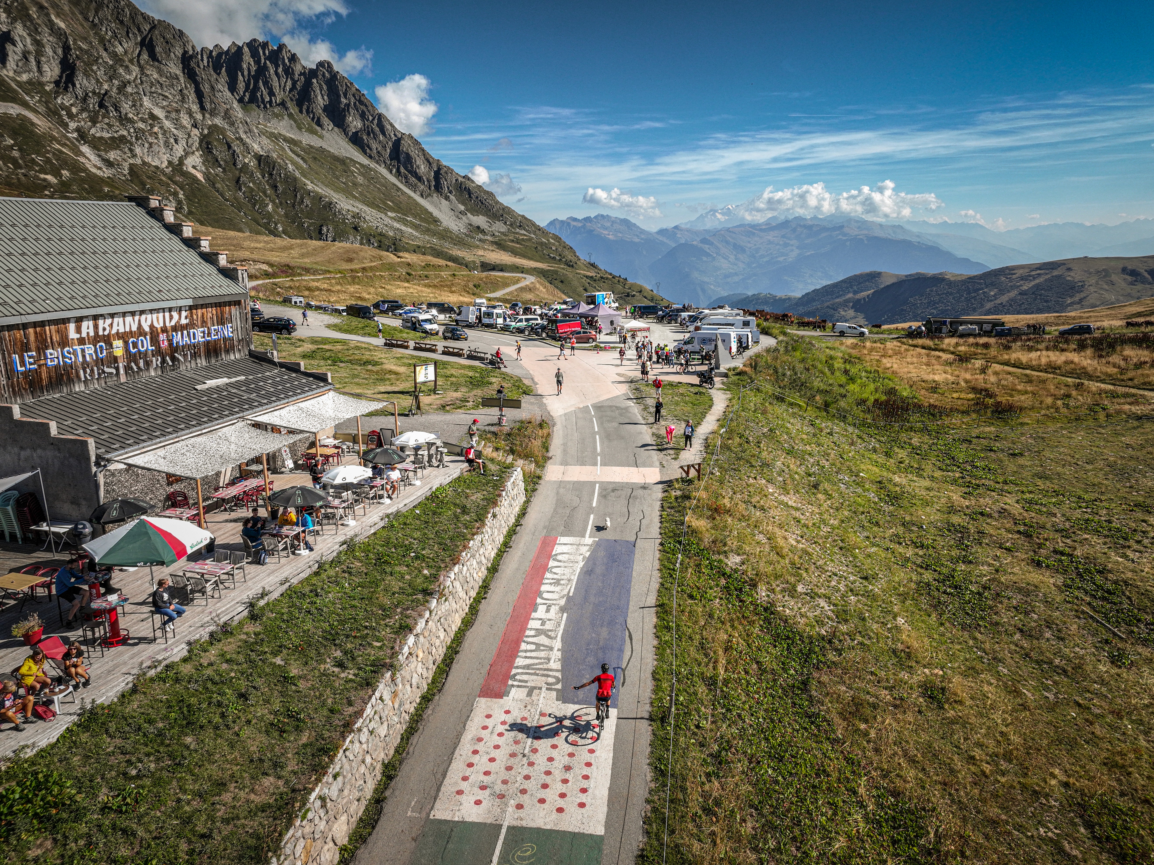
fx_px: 800
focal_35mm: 24
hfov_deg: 71.6
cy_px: 432
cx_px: 577
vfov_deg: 56.8
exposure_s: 1/500
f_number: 5.6
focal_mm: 12.29
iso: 100
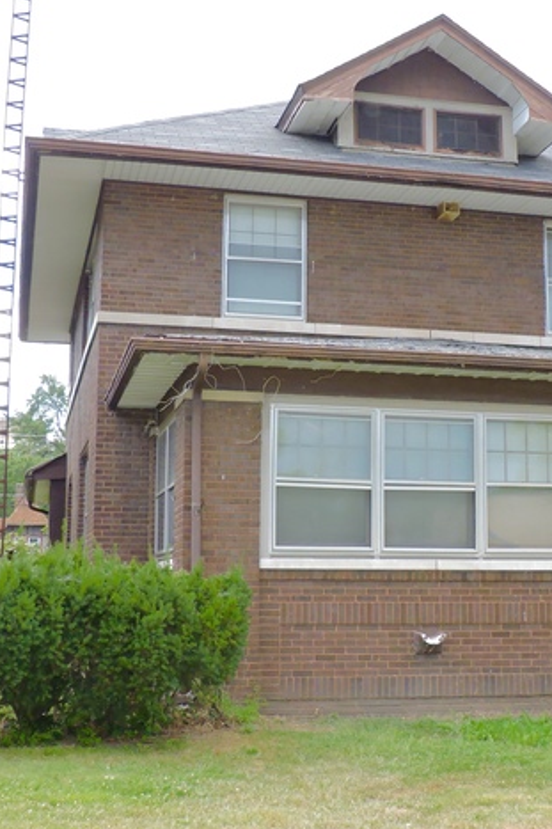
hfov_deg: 23.7
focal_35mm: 57
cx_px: 366
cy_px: 408
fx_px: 1312
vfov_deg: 35.1
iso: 500
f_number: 3.3
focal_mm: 7.1
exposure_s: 1/640
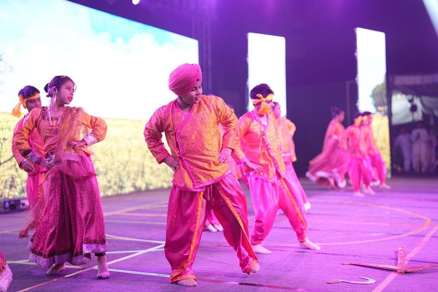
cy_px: 146
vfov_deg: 27.0
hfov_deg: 39.6
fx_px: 608
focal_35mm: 50
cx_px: 219
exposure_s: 1/400
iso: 500
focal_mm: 50
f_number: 1.6
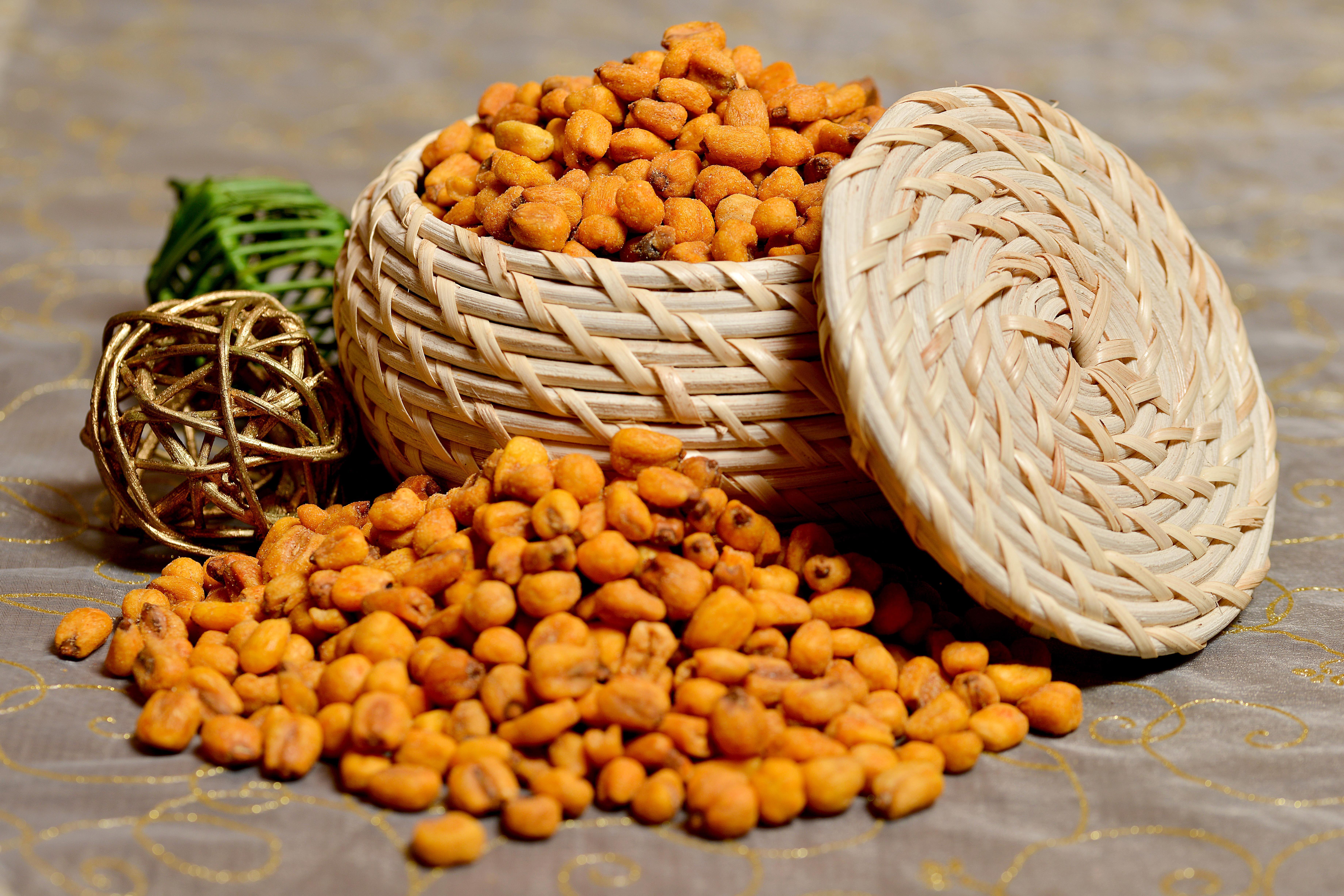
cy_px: 448
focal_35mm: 105
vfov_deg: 13.1
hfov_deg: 19.5
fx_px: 3921
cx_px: 672
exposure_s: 1/80
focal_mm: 105
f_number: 7.1
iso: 100
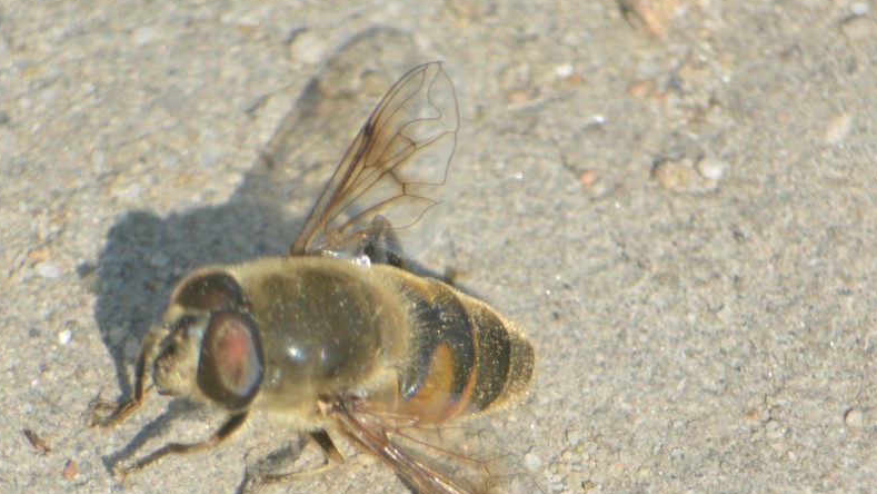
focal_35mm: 573
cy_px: 330
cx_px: 383
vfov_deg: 2.1
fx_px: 13326
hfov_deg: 3.8
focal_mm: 300
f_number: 8
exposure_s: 1/125
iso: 125
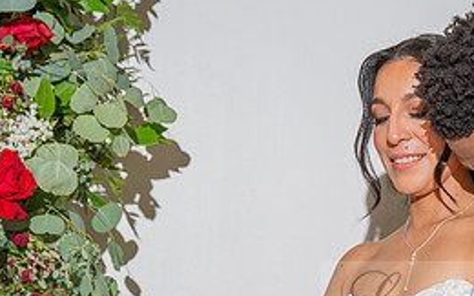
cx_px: 479
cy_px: 304
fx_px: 1497
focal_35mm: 116
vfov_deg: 11.1
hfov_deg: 17.5
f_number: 4
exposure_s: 1/200
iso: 800
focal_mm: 51
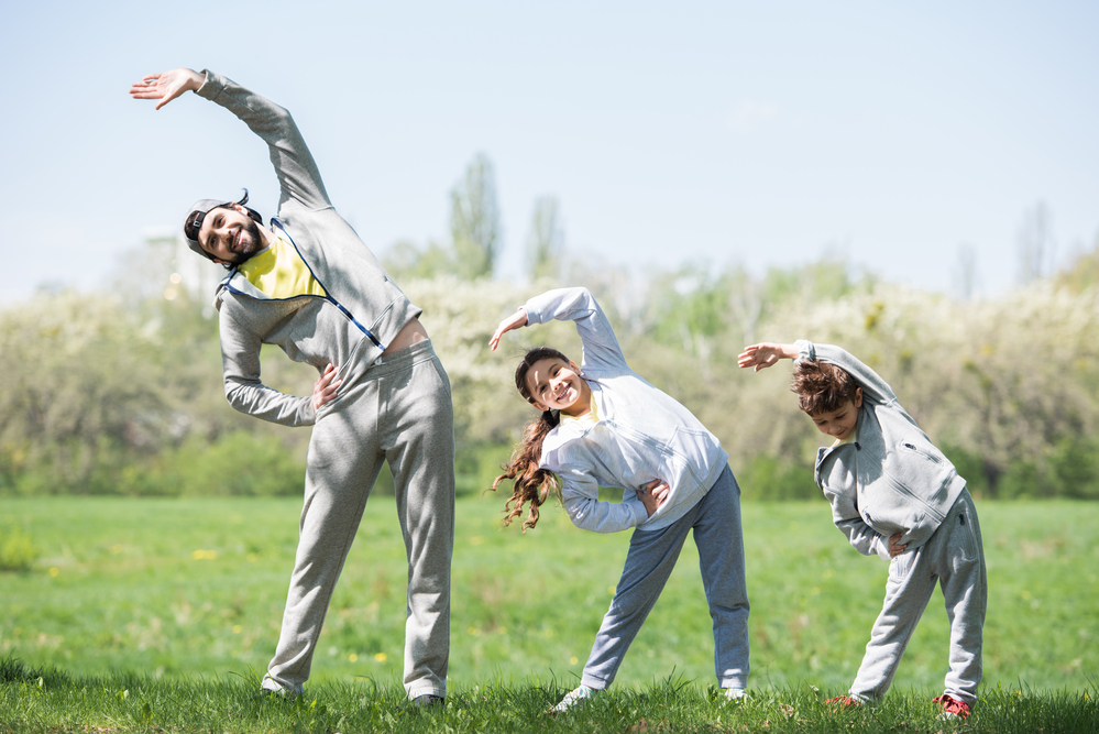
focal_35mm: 122
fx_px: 3726
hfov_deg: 16.8
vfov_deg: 11.2
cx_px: 550
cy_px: 367
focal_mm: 122
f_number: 4
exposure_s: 1/500
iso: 160
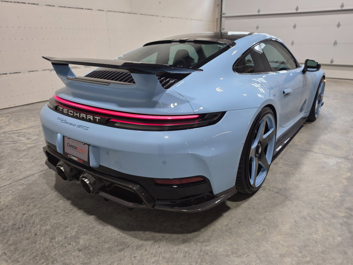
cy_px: 130
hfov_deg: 71.6
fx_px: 245
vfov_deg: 56.8
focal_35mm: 24
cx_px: 183
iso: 50
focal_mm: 6.5
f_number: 1.4
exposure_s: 1/120
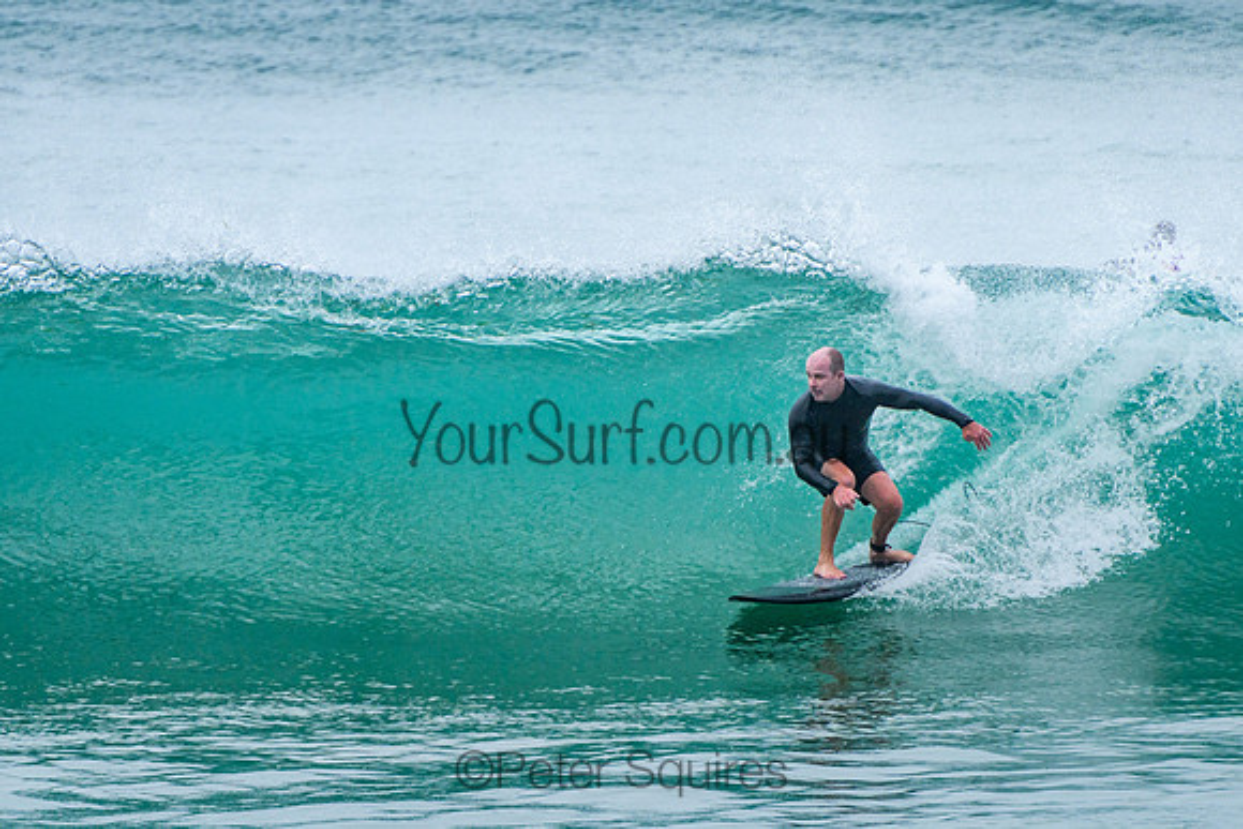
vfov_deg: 2.5
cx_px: 750
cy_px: 409
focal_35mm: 550
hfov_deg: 3.7
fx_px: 19006
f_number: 8
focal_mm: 400
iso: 500
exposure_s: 1/2000
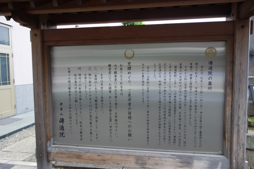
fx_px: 198
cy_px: 84
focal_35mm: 28
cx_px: 127
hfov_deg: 65.5
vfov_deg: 46.4
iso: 125
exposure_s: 1/80
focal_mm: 10.4
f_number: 1.8
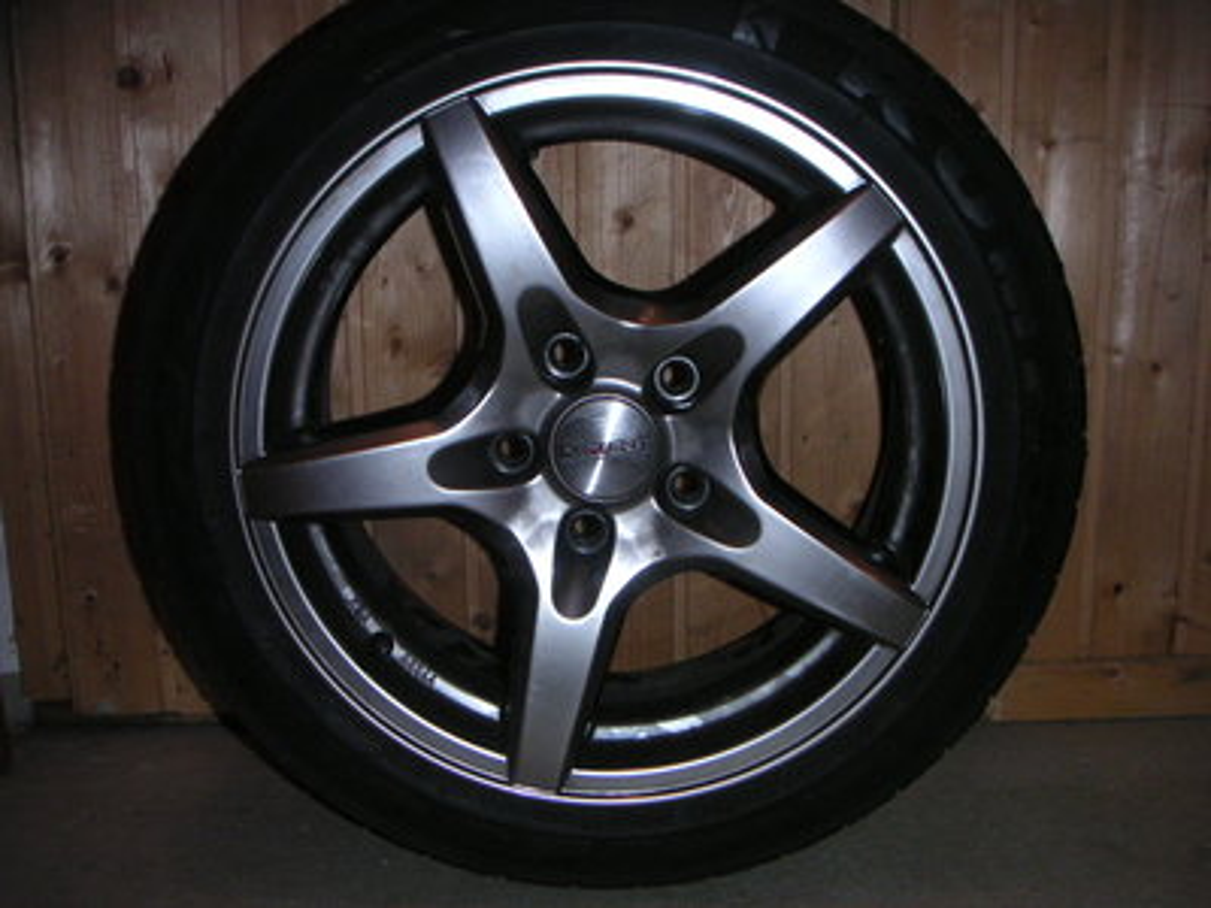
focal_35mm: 38
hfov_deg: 49.0
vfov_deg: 37.7
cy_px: 454
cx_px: 606
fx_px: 1329
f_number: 2.8
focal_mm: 6
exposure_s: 1/45
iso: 160
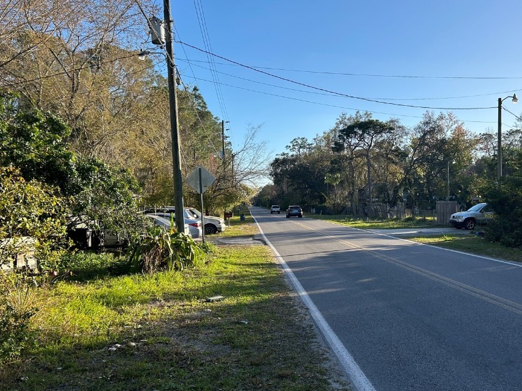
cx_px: 333
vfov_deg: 41.7
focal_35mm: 34
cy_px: 179
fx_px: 513
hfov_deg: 53.2
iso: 50
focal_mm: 5.7
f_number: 1.5
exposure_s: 1/2994
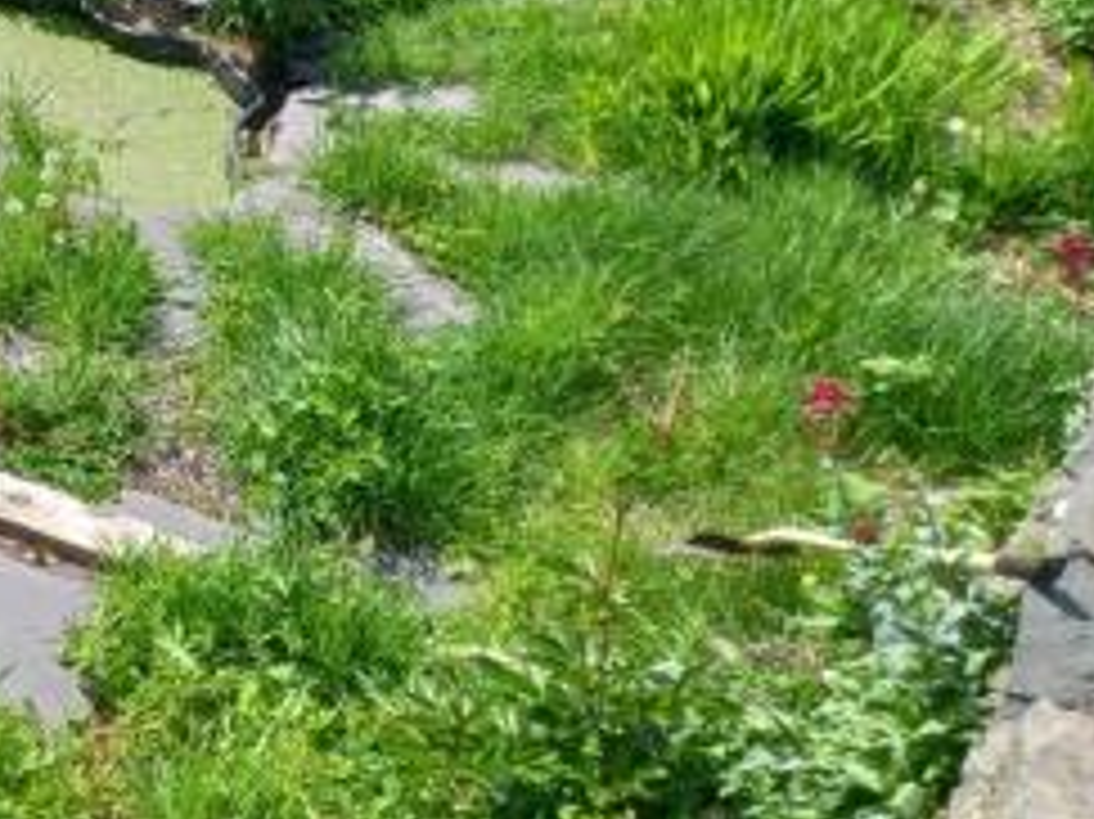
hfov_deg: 28.5
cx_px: -178
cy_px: 155
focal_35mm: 60
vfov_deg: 24.0
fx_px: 1895
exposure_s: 1/322
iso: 25
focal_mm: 4.6
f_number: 2
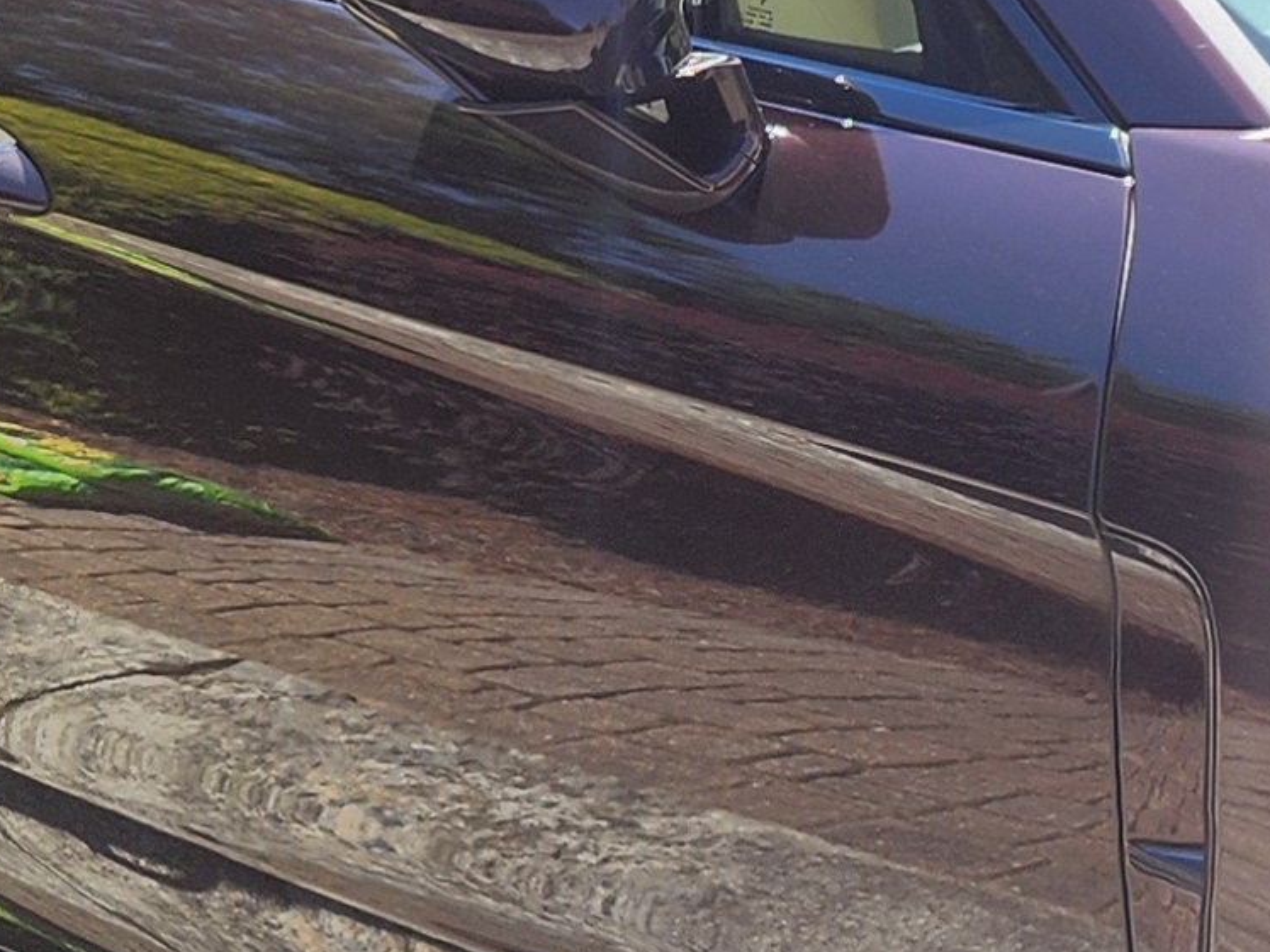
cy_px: 421
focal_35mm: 123
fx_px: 4513
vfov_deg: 12.0
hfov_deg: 15.3
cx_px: 1608
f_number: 1.8
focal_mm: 5.4
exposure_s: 1/591
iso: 20
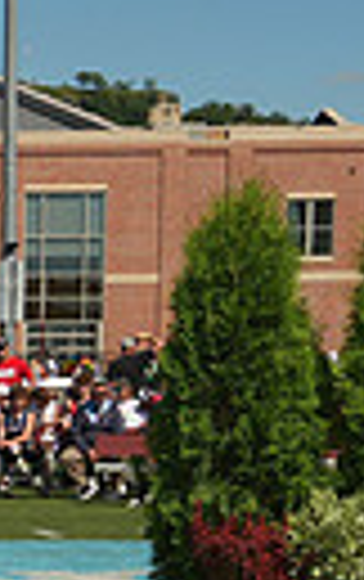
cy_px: 542
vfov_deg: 15.0
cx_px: -732
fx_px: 2167
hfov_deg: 8.2
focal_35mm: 137
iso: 100
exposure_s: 1/200
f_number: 11
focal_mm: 20
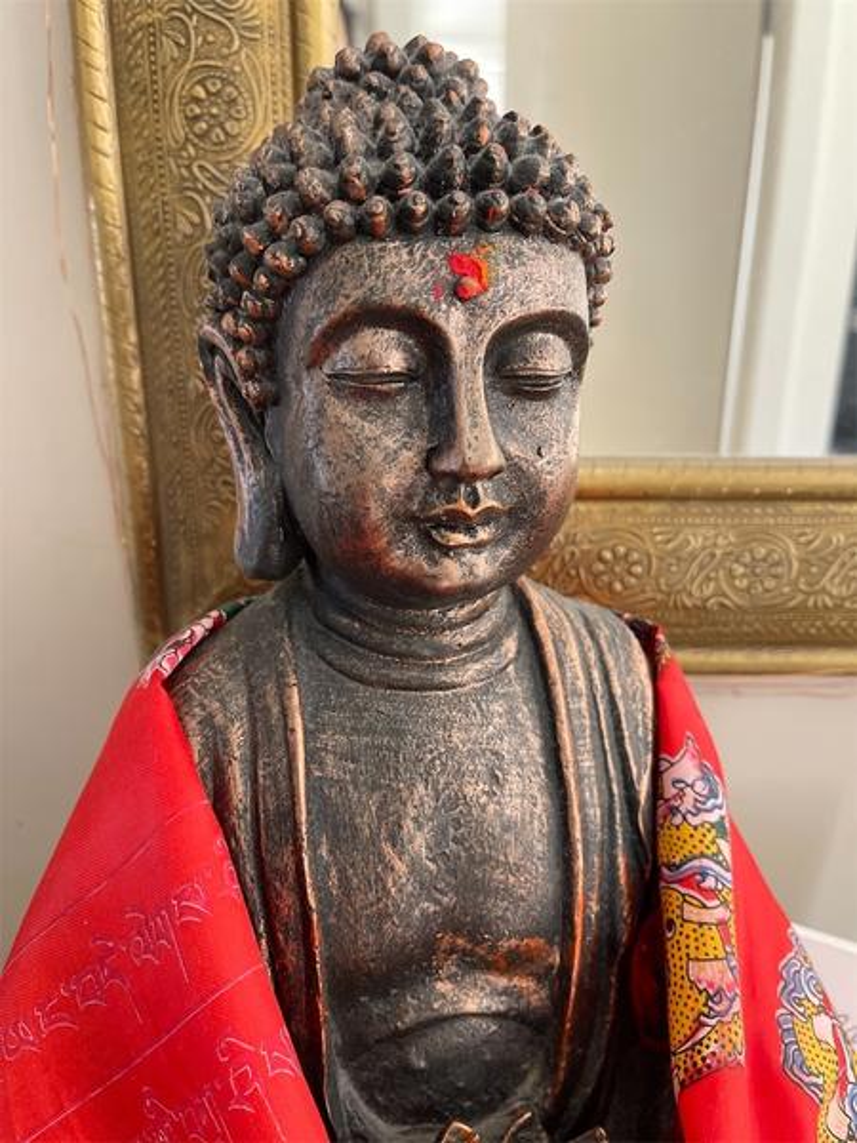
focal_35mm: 26
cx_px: 428
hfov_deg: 53.1
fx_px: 858
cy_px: 572
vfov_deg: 67.3
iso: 500
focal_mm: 5.1
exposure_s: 1/53
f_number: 1.6
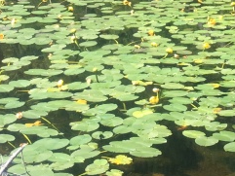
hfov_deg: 16.0
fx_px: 835
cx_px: 143
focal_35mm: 123
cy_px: -77
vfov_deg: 11.6
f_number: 2.2
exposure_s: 1/381
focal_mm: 4.15
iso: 25
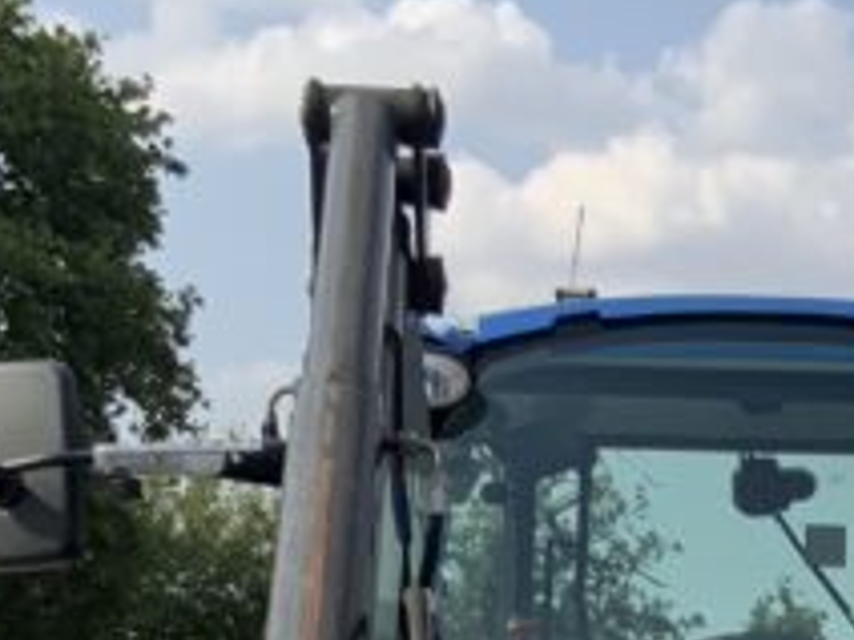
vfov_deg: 10.0
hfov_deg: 13.7
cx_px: 1039
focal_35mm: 140
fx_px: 3454
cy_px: 1135
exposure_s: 1/1534
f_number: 1.8
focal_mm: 3
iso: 16
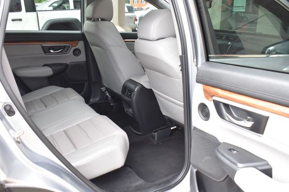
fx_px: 277
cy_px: 96
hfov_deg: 55.1
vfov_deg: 38.3
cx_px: 144
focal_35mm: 34
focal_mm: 23
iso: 400
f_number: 6.3
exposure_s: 1/125
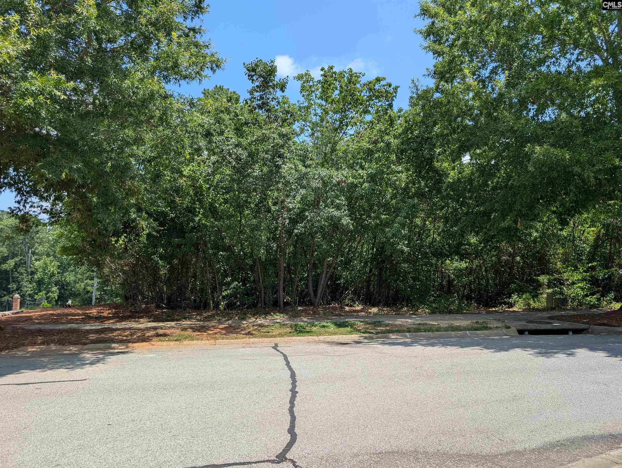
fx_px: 432
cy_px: 234
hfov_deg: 71.5
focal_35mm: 24
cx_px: 311
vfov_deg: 56.9
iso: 21
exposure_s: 1/756
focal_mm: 6.9
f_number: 1.68
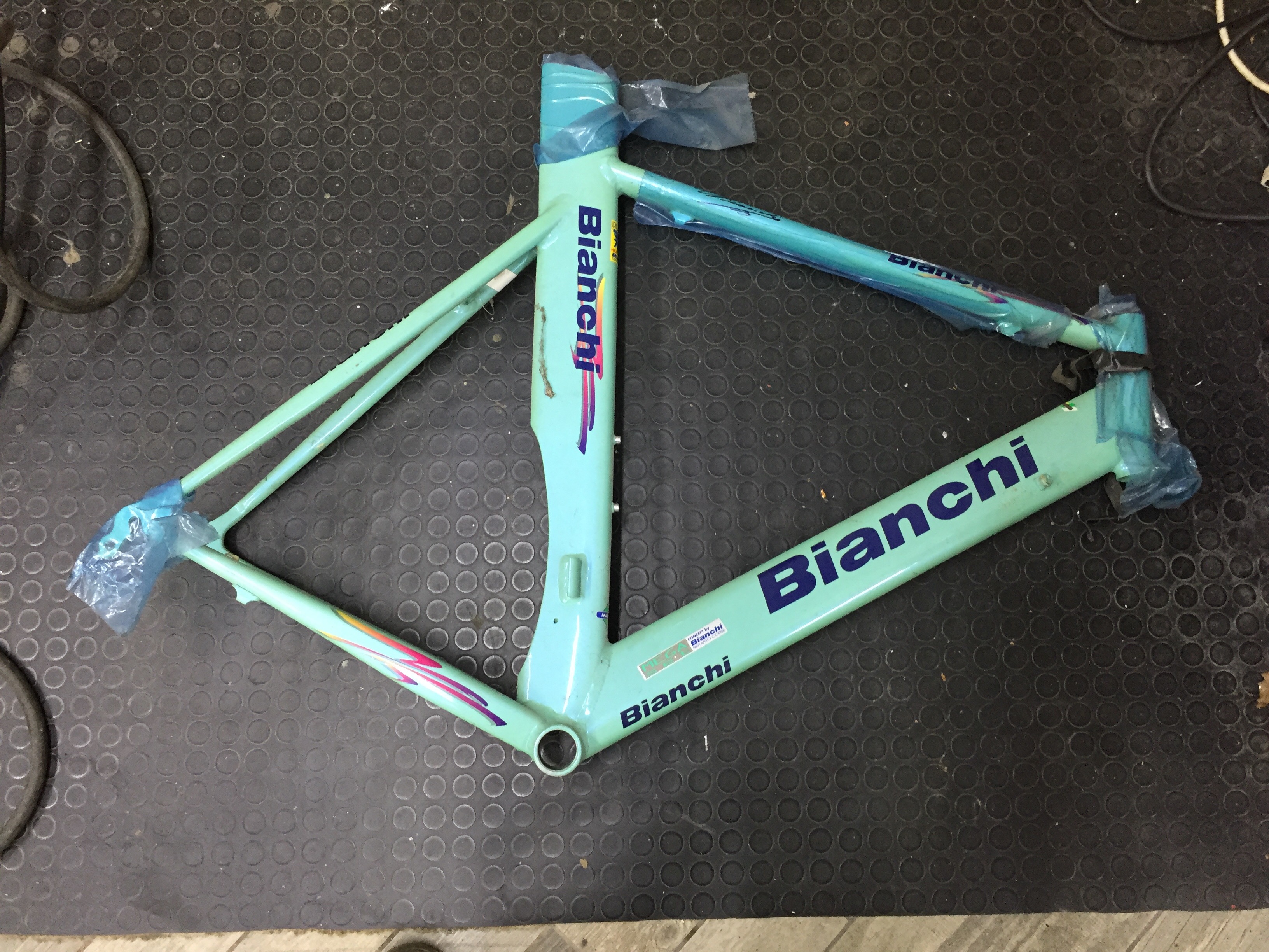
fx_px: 1063
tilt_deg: -79.9
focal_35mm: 29
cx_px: 634
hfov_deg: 61.7
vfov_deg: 48.2
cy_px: 476
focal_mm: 4.15
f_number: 2.2
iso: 160
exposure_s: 1/33
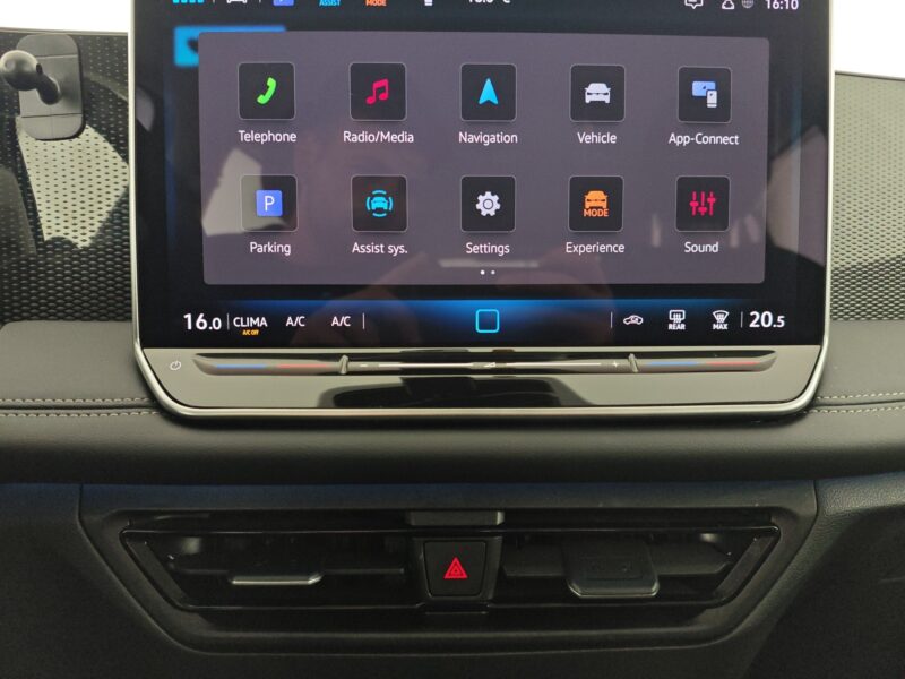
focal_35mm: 23
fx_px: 601
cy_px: 340
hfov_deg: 73.9
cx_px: 452
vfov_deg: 58.9
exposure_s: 1/100
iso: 208
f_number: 1.6
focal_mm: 6.55
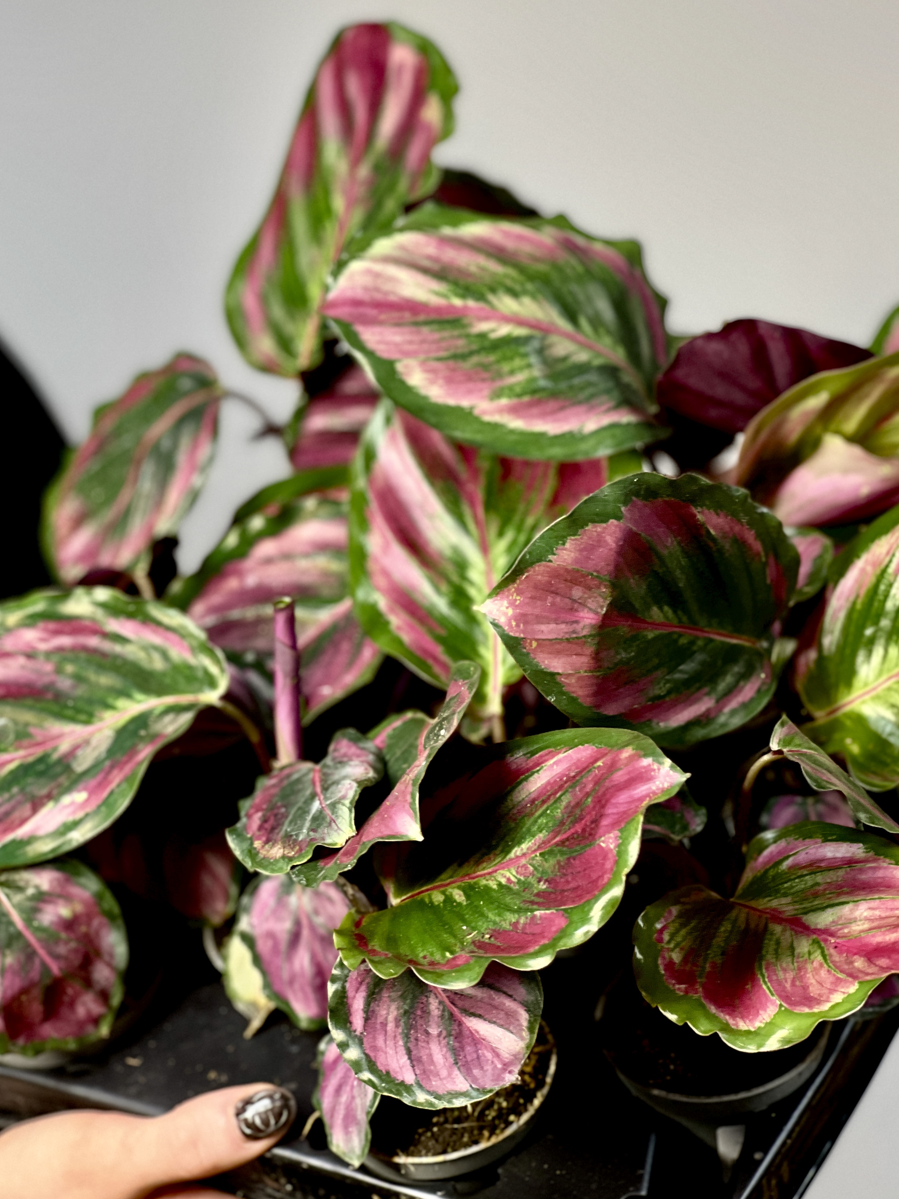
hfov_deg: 15.4
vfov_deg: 20.4
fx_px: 3324
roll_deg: +0.2
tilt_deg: -11.4
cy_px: 516
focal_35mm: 96
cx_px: 516
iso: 160
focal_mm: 9
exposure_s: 1/50
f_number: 2.8
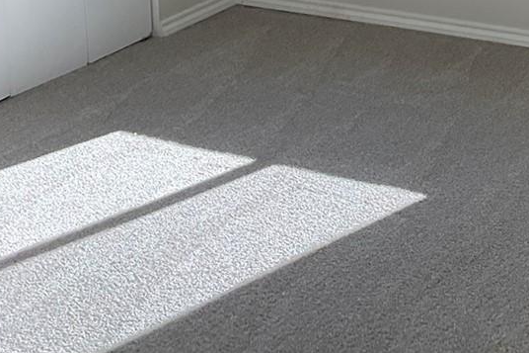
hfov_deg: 22.5
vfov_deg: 14.3
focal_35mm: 90
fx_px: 1322
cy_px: -152
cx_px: 382
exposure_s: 1/314
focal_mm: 3
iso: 16
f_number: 1.8
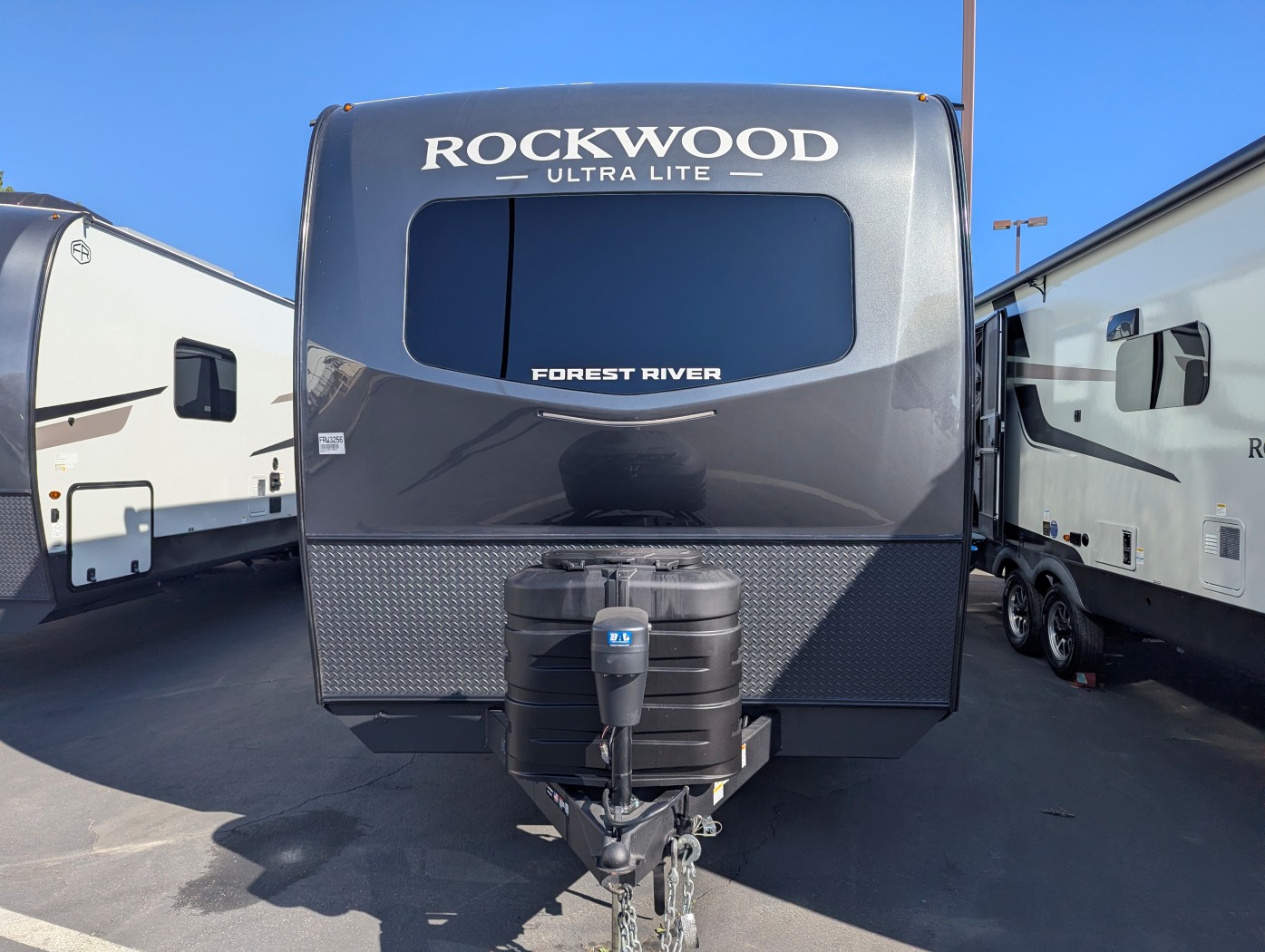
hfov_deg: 71.5
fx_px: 878
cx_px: 632
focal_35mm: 24
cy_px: 476
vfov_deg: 56.9
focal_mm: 6.81
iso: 49
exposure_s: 1/1953
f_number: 1.85
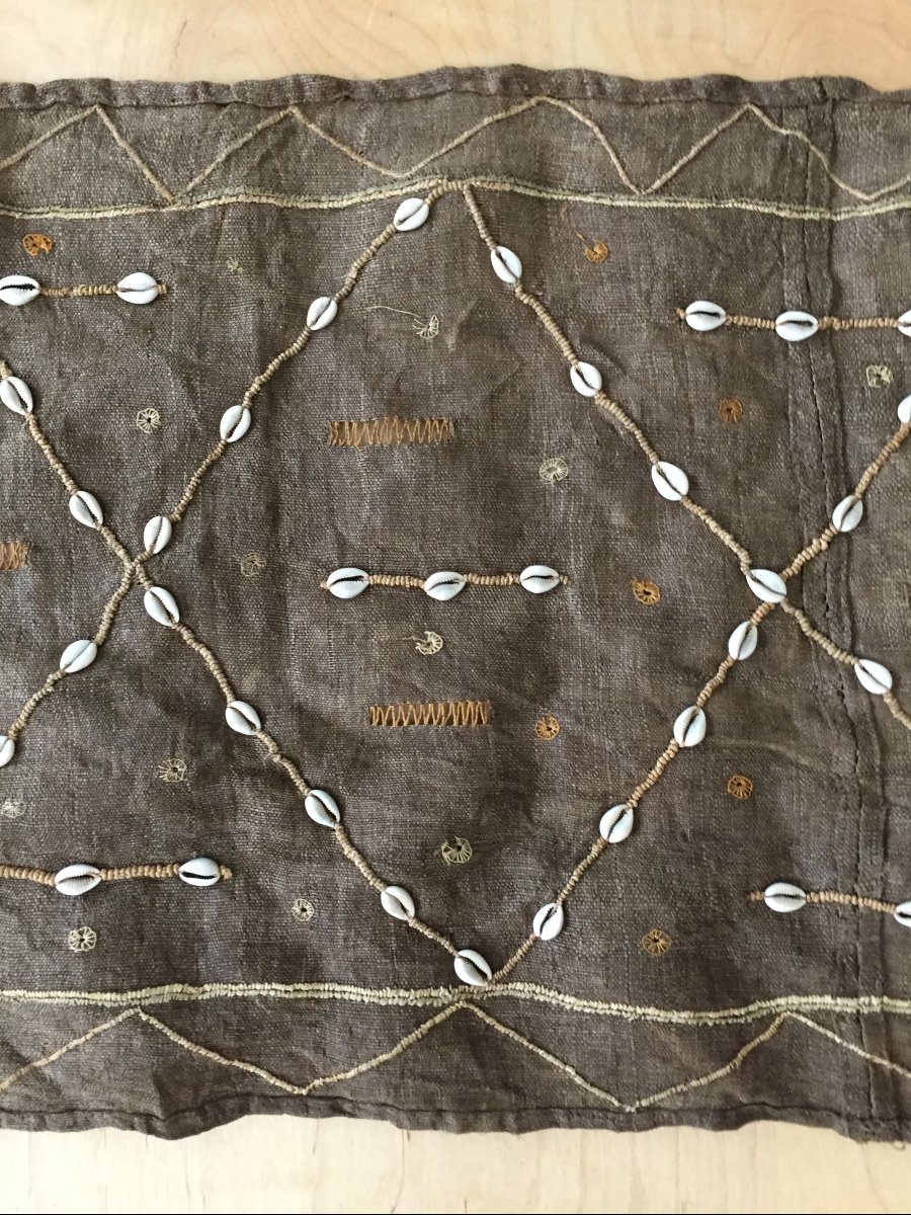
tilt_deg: -85.0
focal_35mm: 29
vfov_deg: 61.7
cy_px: 608
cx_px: 456
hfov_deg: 48.2
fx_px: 1018
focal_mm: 4.15
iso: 250
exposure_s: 1/20
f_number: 2.2
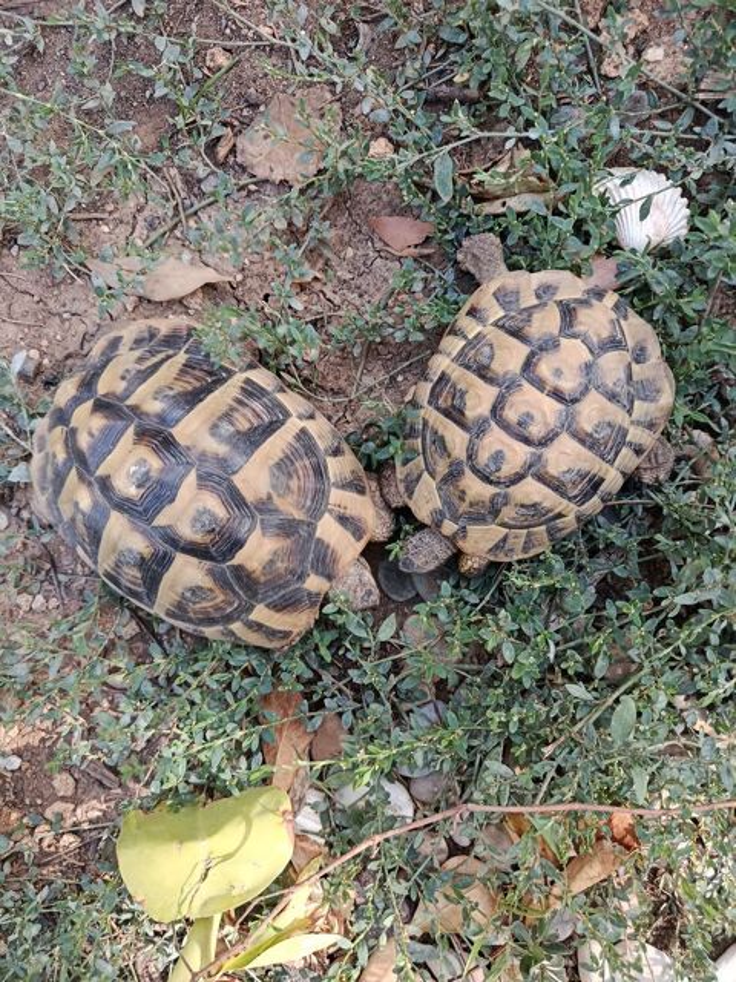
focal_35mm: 24
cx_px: 368
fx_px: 680
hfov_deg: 56.8
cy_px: 491
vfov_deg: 71.6
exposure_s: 1/100
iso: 224
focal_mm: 5.24
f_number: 1.7
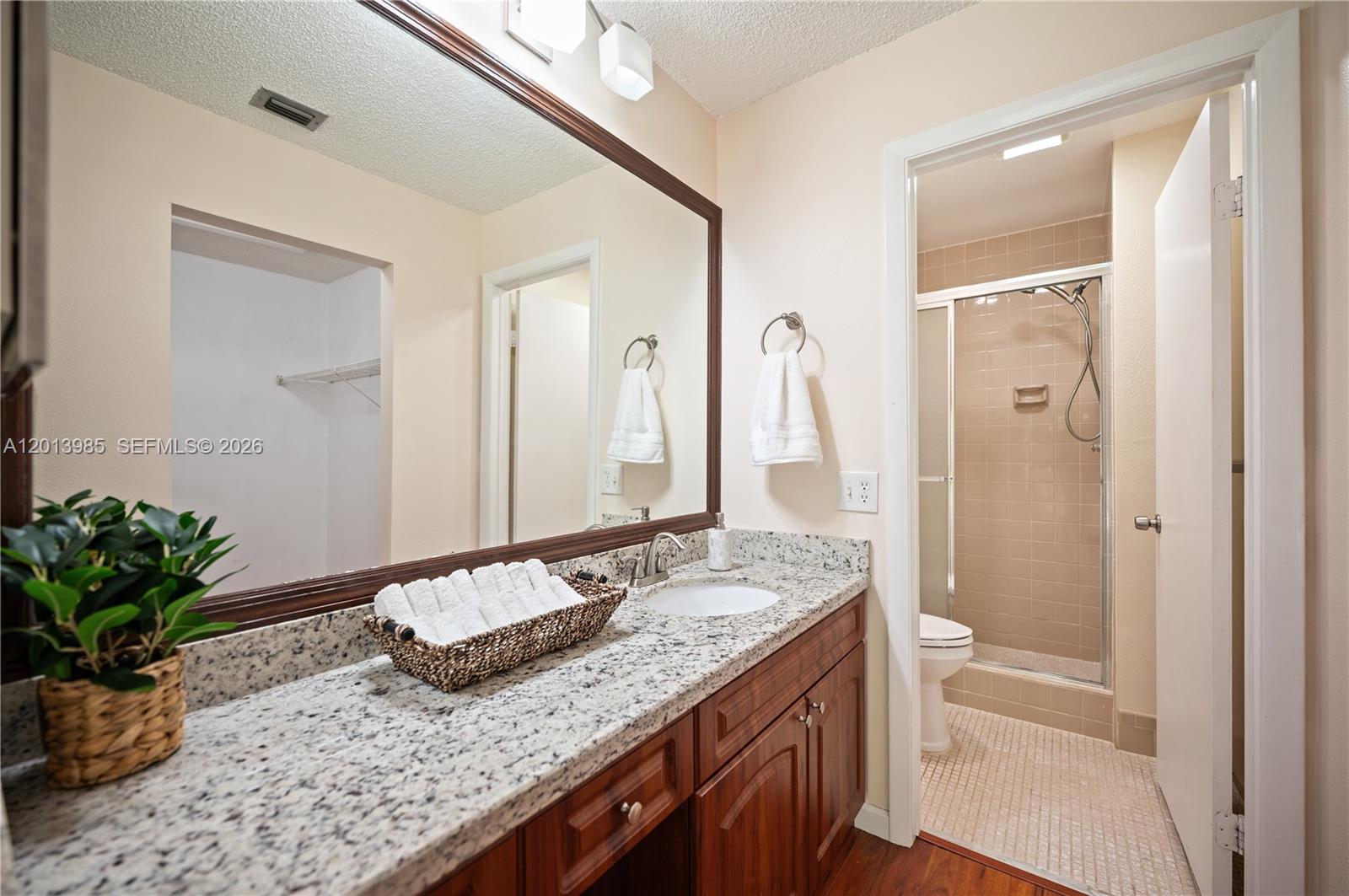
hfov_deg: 104.3
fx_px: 524
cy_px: 448
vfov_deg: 81.1
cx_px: 674
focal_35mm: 14
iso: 200
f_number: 2.8
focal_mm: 14
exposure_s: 1/25
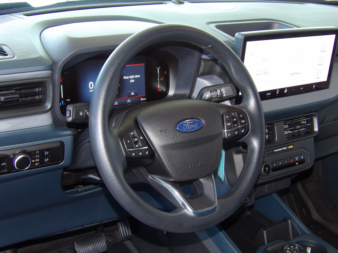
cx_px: 169
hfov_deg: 36.2
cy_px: 126
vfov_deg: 27.5
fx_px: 518
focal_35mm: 53
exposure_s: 1/31
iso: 320
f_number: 3.9
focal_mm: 9.5
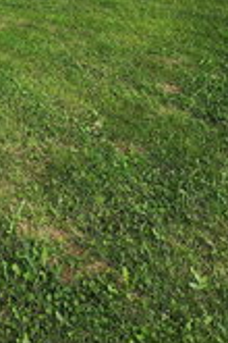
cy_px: -52
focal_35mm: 42
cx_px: -17
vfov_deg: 37.2
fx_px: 399
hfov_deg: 29.1
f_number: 2.2
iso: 50
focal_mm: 2.2
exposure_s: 1/697
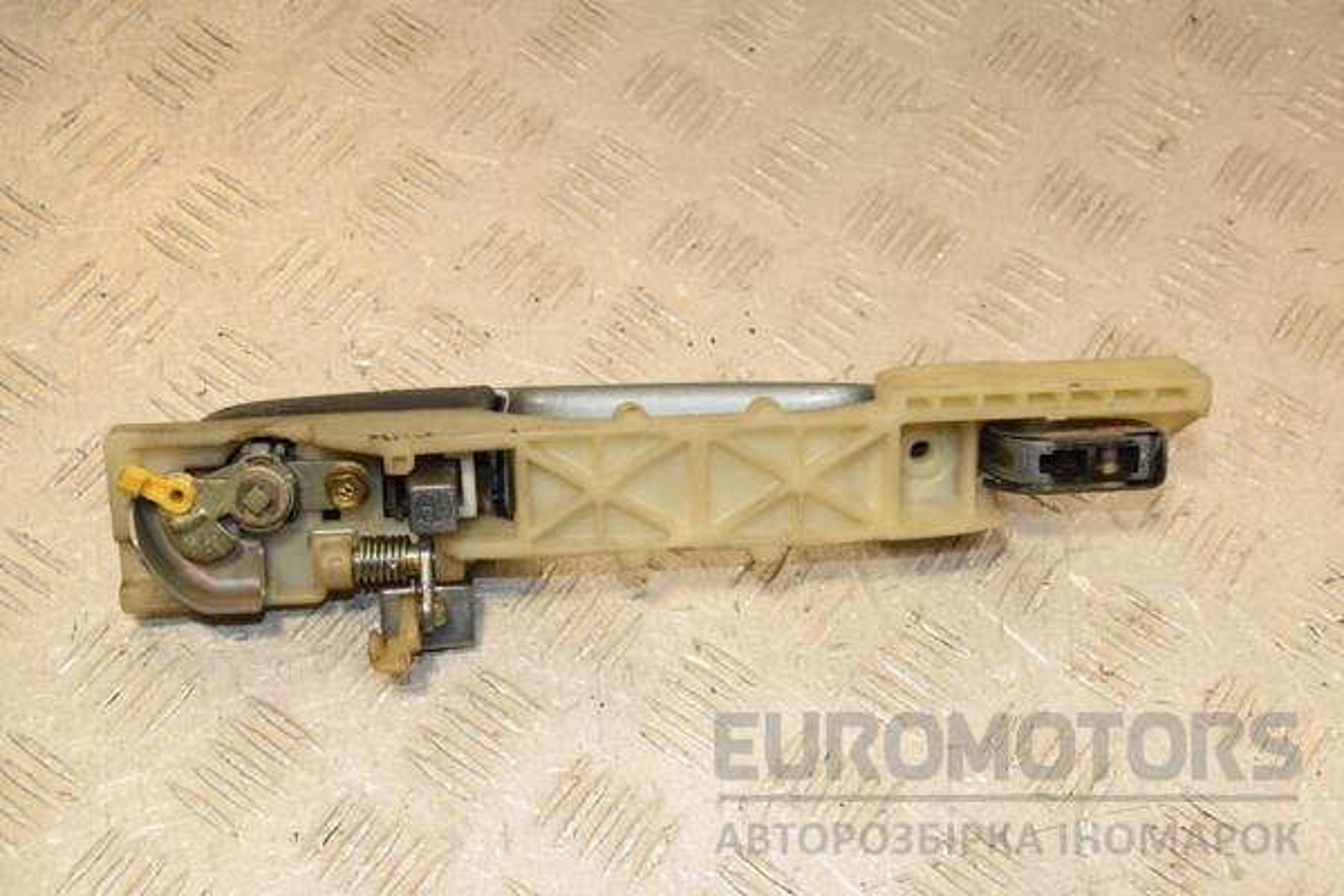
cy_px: 448
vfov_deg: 23.8
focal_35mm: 57
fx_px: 2128
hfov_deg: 35.1
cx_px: 672
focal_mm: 38
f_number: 9
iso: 800
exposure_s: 1/200
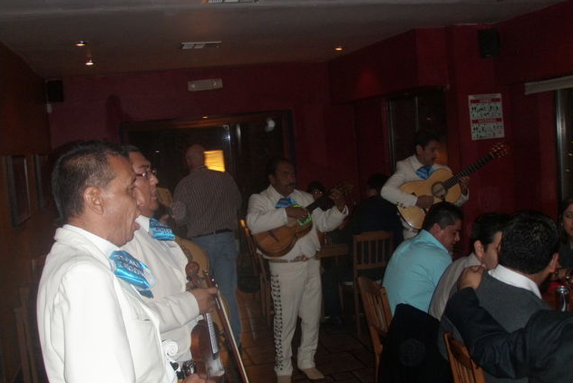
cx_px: 288
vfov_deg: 33.4
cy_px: 193
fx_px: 637
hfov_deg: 48.4
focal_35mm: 40
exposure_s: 1/30
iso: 200
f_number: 3.5
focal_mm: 6.7
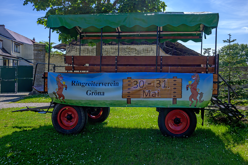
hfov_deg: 64.6
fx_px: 196
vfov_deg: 45.7
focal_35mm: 28
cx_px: 124
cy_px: 82
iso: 200
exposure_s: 1/350
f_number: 8
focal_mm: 19
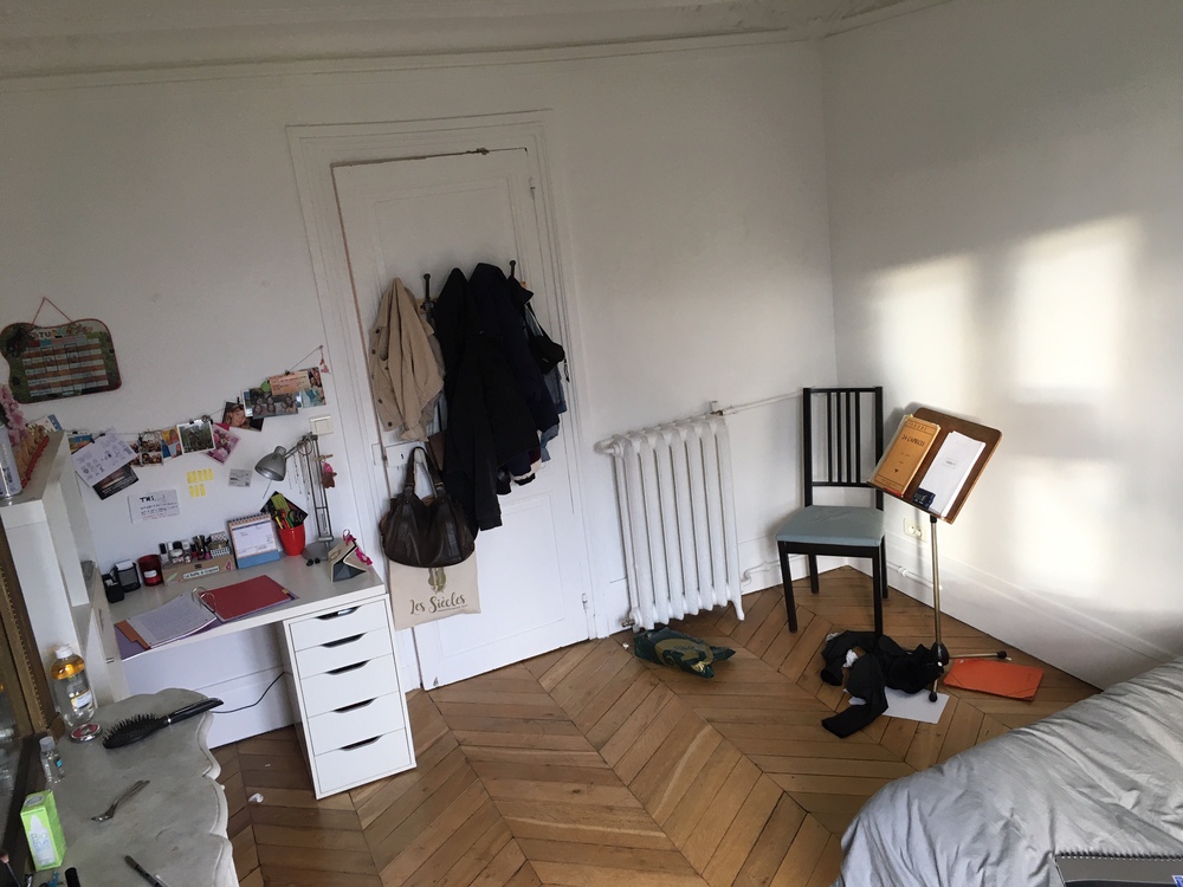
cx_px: 592
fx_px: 991
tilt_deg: -15.5
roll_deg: +5.5
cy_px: 444
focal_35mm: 29
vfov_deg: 48.2
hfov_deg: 61.7
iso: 40
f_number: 2.2
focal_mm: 4.15
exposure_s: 1/33
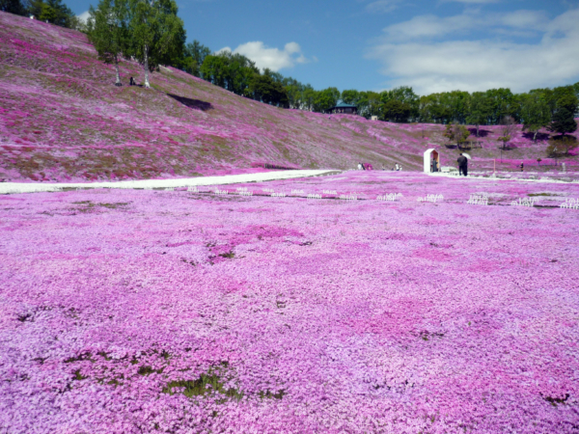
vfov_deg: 42.9
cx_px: 290
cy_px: 217
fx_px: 552
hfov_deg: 55.4
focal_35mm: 33
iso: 100
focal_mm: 5.5
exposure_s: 1/320
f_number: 8
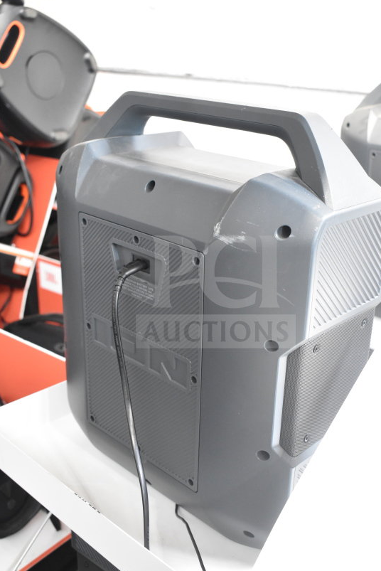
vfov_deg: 47.4
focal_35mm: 41
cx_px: 215
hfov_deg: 32.6
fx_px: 650
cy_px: 292
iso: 2500
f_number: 3.8
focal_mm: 24
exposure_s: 1/40
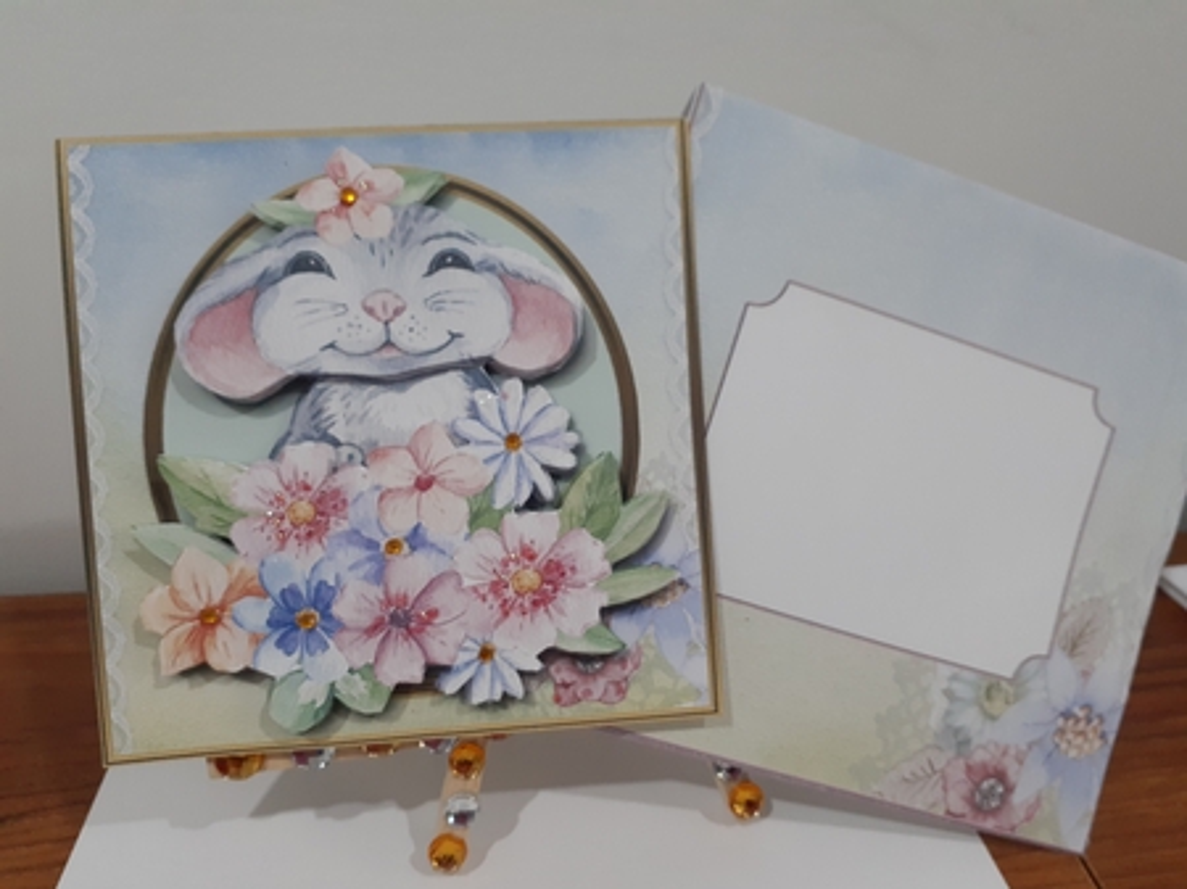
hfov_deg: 65.4
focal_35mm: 27
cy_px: 444
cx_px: 594
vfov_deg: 51.3
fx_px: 925
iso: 160
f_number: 1.9
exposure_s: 1/50
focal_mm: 3.6
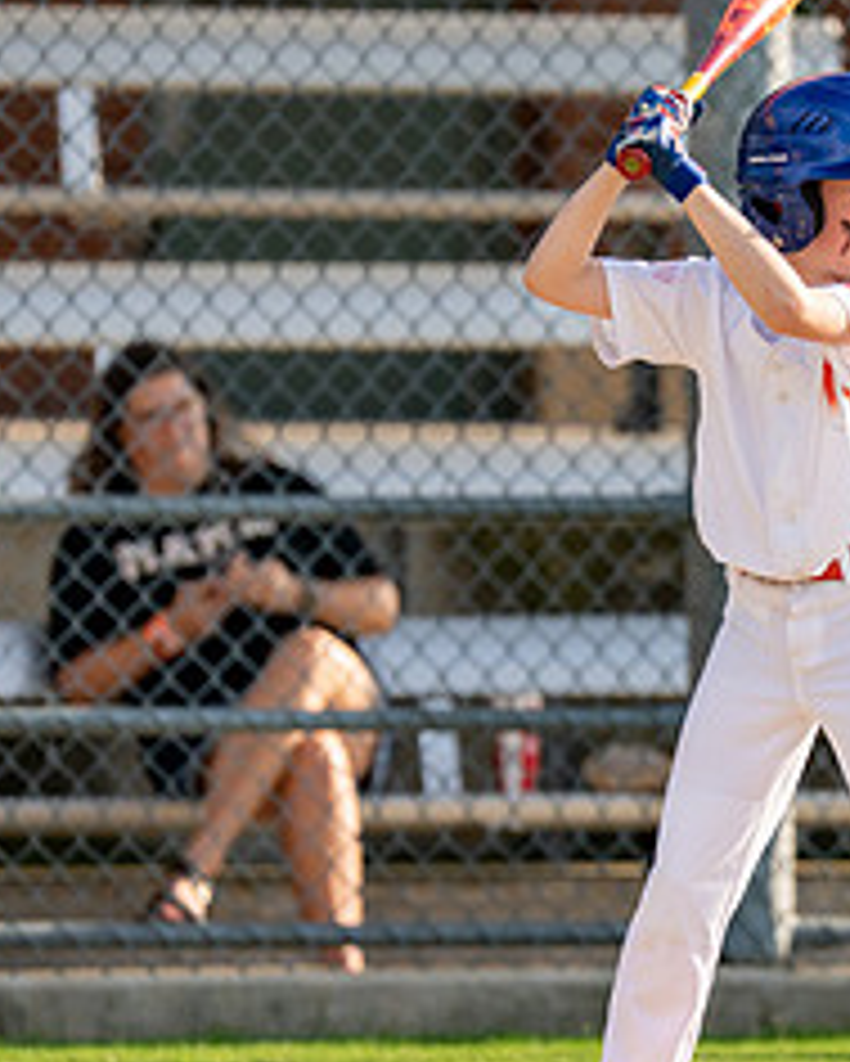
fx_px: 21904
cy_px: 563
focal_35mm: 697
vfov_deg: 2.8
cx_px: 873
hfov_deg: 2.2
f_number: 2.8
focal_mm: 200
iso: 400
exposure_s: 1/4000
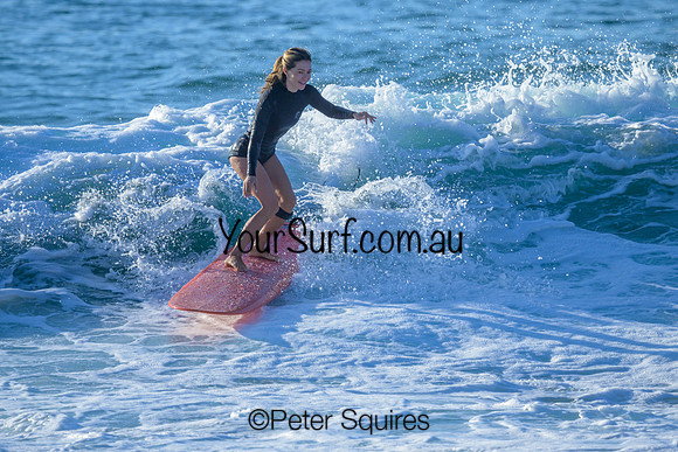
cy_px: 171
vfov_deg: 1.3
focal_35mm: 1074
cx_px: 339
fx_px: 20227
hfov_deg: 1.9
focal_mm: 800
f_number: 6.3
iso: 280
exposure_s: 1/2000
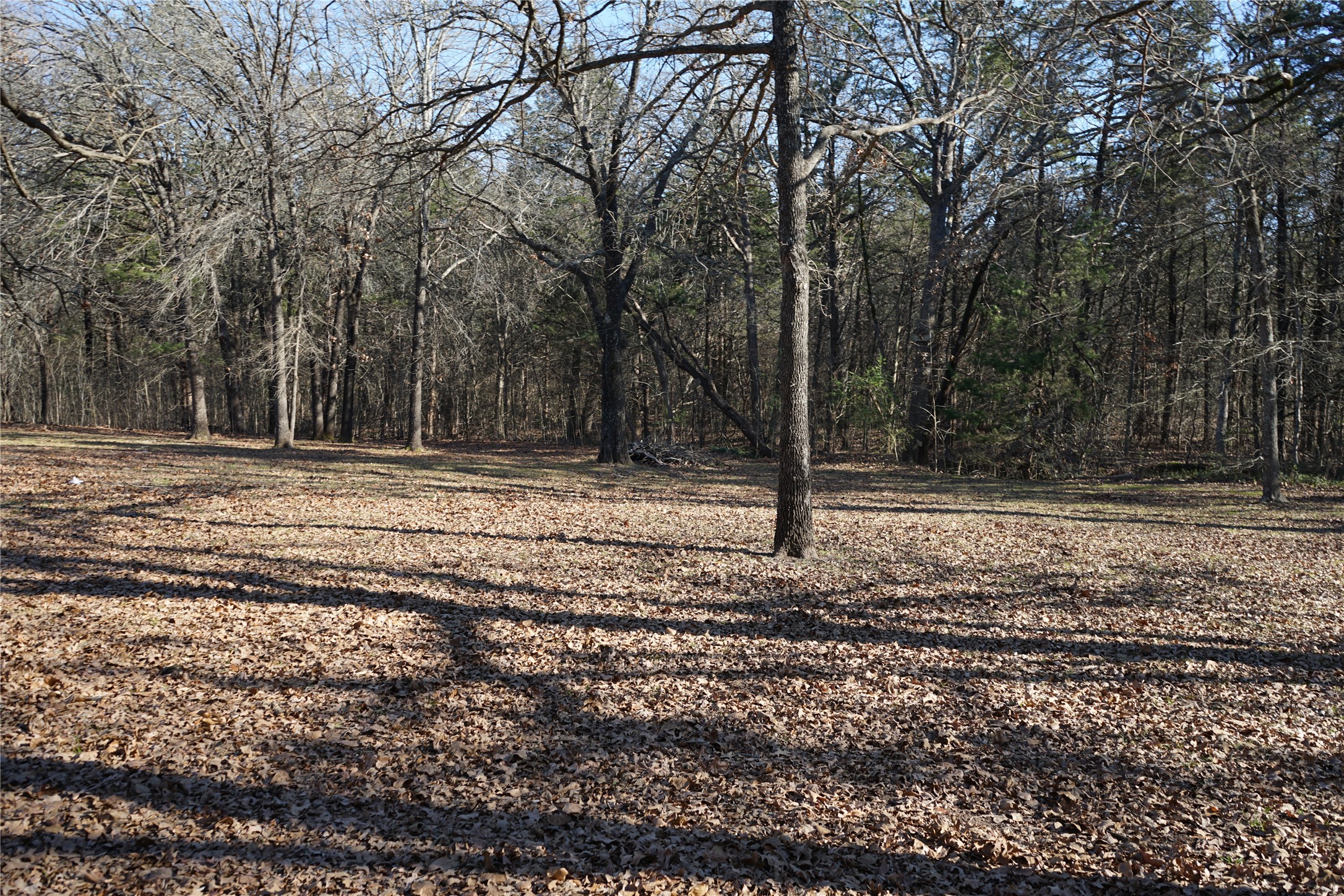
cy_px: 448
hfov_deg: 61.9
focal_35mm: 30
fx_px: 1120
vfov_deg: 43.6
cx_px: 672
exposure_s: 1/100
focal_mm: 30
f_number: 7.1
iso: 100
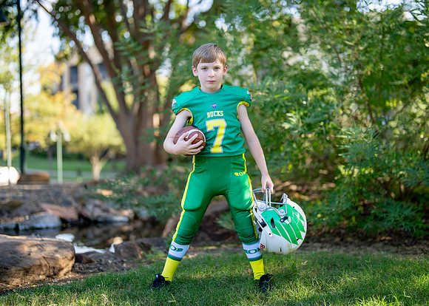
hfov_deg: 33.8
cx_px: 233
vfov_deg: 24.5
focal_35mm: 58
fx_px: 706
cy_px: 140
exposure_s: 1/1000
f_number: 1.2
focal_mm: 50
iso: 100
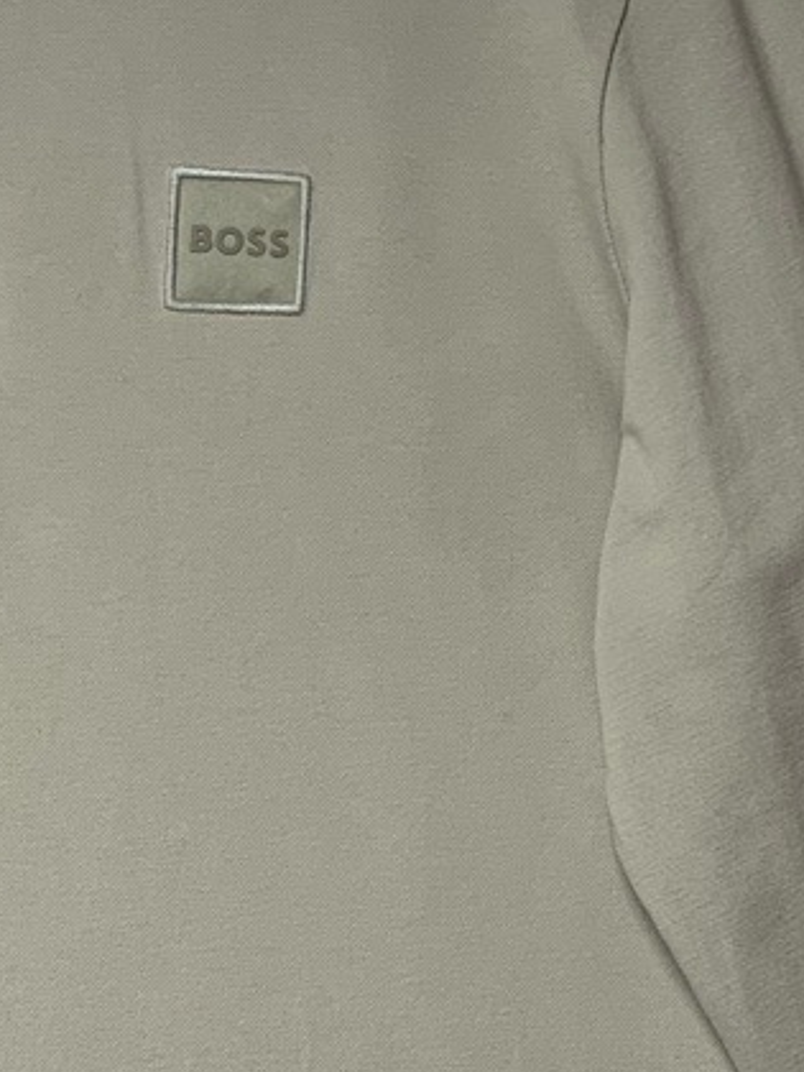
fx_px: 3066
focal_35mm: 99
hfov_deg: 14.4
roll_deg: -1.8
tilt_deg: -28.9
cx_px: -176
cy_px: 1138
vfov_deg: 19.1
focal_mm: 4.25
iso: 40
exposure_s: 1/121
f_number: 1.8
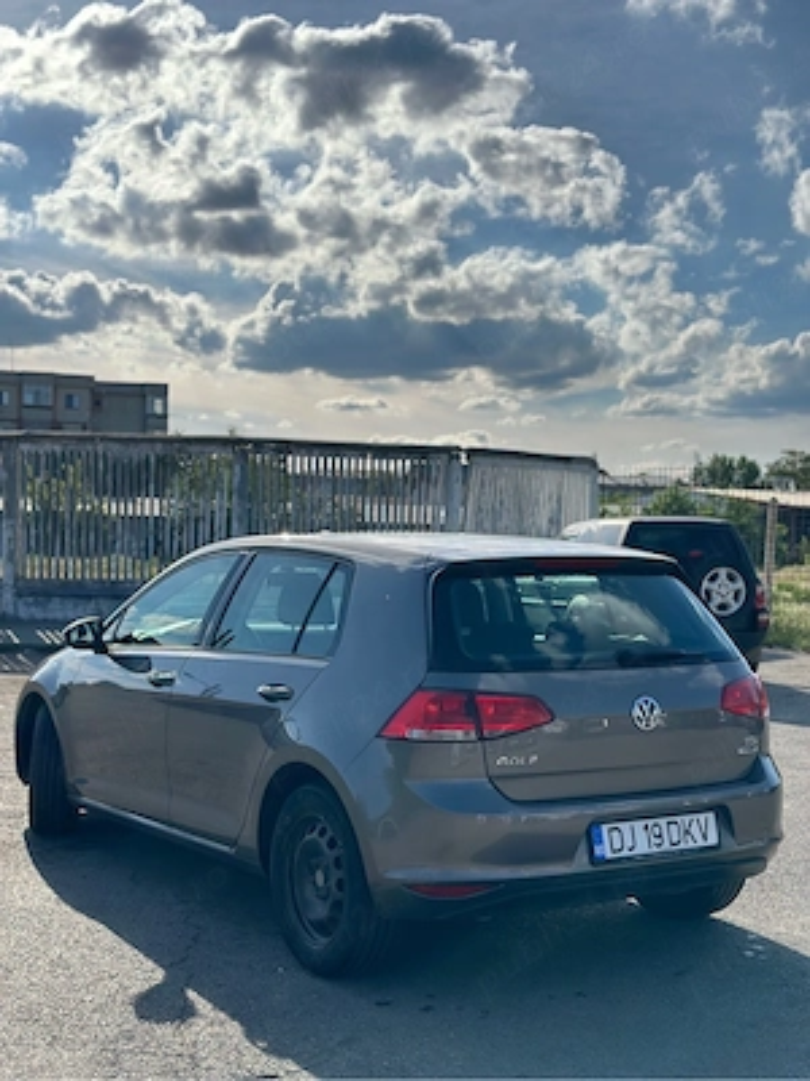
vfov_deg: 39.7
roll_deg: -1.9
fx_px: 1498
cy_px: 540
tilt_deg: +0.3
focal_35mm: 48
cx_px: 405
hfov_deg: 30.3
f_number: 1.78
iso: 80
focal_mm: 6.86
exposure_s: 1/7092
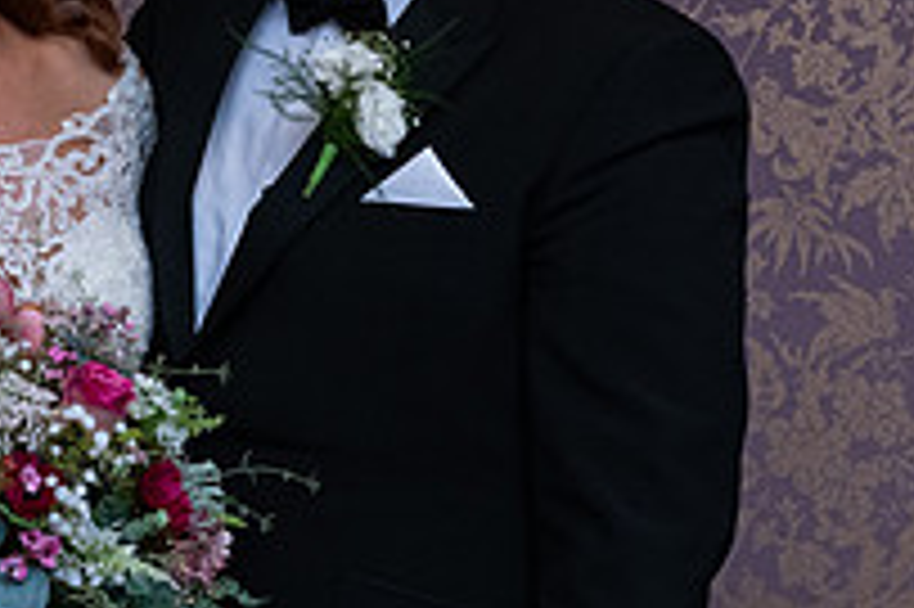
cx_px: -24
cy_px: 207
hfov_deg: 12.7
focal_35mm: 160
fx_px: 4059
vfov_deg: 8.6
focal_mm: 52
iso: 1250
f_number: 5
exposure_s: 1/160
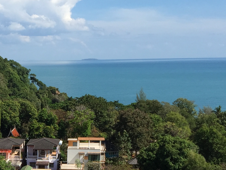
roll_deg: -0.2
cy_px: 207
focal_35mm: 76
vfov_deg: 18.3
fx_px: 496
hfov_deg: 24.4
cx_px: -4
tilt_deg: -15.8
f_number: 2.2
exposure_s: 1/1980
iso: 32
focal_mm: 4.15
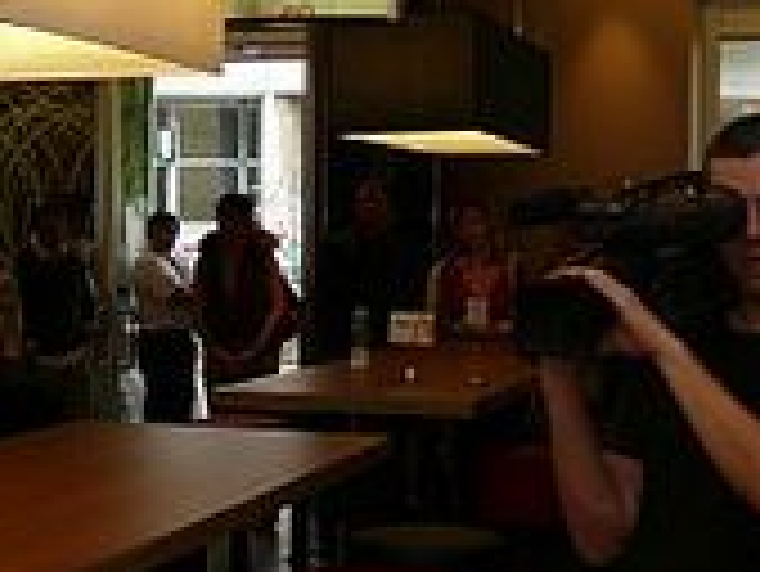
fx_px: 1824
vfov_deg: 17.8
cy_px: 342
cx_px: 135
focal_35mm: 83
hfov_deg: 23.2
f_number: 4
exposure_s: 1/30
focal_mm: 7.4
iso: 100
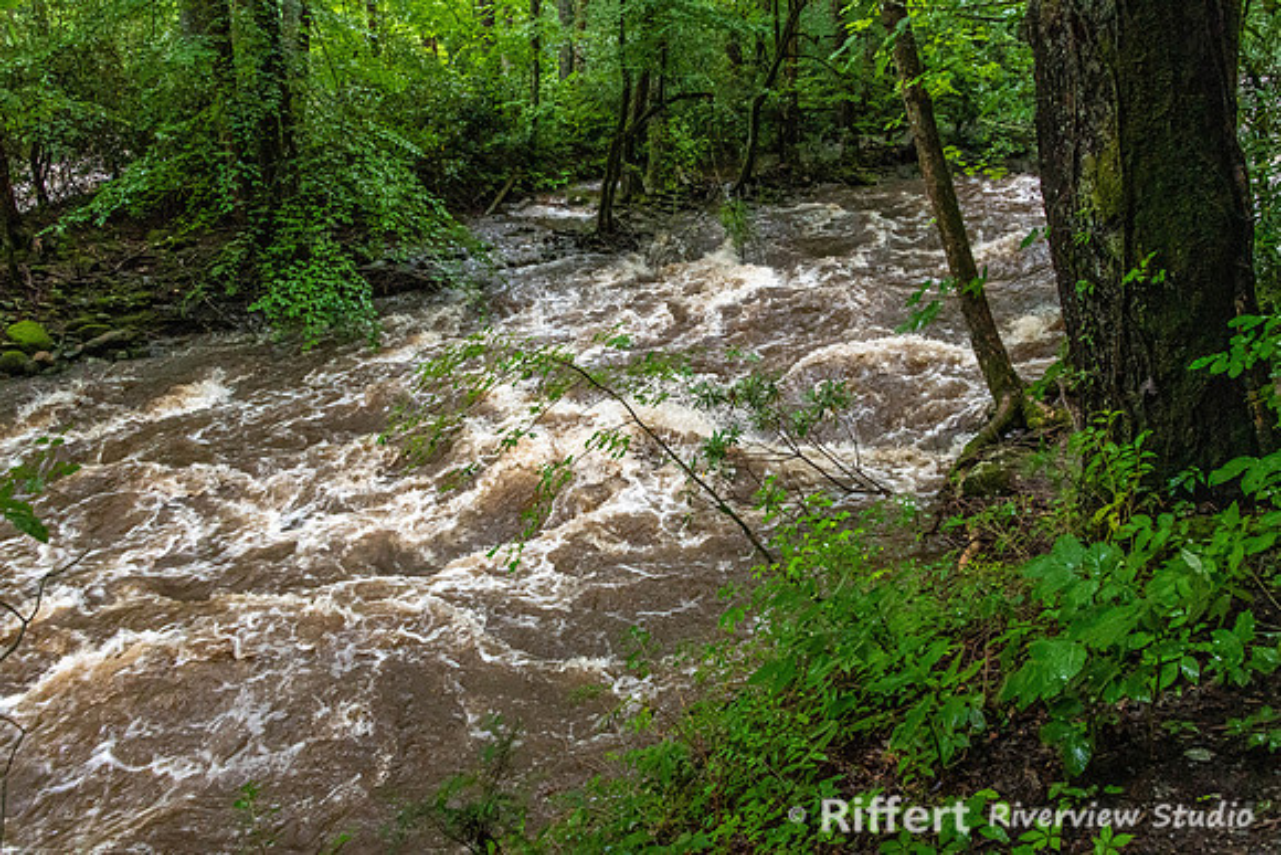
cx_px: 640
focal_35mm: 28
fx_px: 997
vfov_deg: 46.4
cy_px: 428
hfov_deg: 65.5
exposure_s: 1/160
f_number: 8
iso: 6400
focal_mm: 28
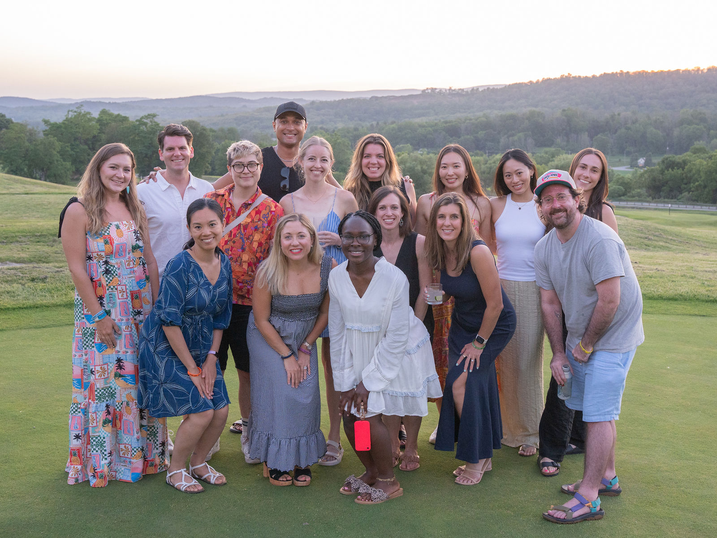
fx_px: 963
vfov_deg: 31.2
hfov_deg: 40.8
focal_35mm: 46
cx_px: 381
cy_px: 238
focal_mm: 37.7
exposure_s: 1/125
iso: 3200
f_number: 5
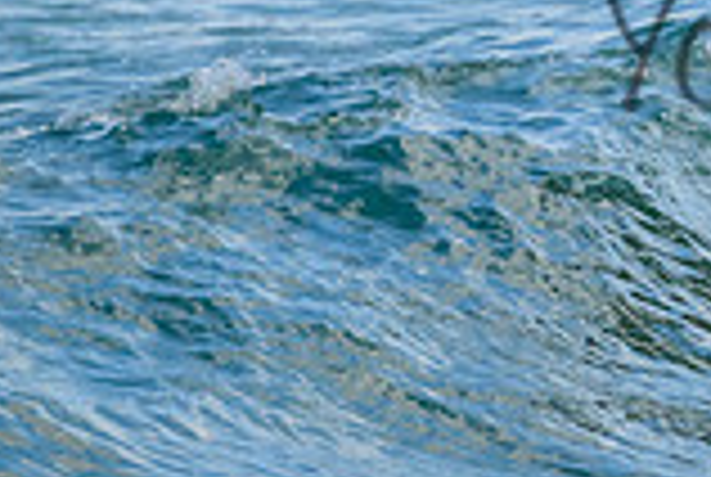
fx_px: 57996
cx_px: 1066
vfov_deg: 0.5
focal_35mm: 2931
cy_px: 2
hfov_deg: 0.7
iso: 1800
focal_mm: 800
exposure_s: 1/2000
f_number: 11
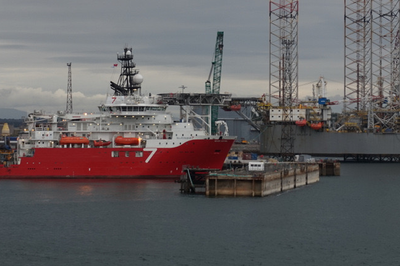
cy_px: 60
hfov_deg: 14.8
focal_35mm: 139
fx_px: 1544
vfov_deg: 9.8
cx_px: 195
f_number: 5.6
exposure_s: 1/160
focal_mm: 50
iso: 125
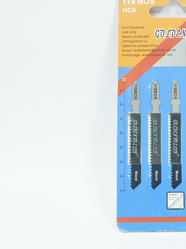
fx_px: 566
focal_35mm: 79
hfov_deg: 18.3
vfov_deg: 24.7
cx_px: 176
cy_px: 113
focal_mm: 33
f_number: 8
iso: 640
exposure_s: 1/3
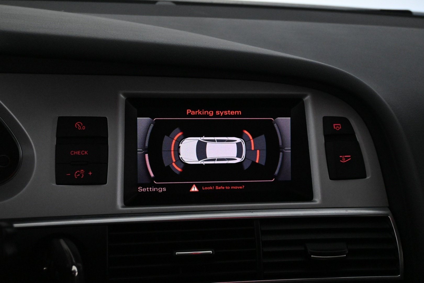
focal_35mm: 41
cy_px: 142
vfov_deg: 32.4
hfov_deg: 47.2
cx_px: 212
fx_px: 486
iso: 6400
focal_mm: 27.5
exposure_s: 1/125
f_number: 5.6
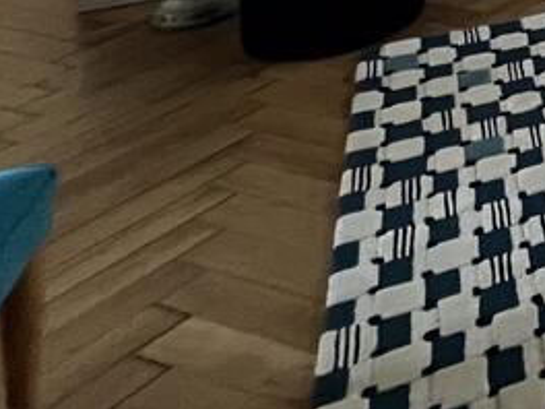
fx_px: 929
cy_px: -395
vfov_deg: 17.8
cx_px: 1053
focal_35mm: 59
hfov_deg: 19.9
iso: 400
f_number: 1.8
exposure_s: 1/60
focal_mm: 1.57
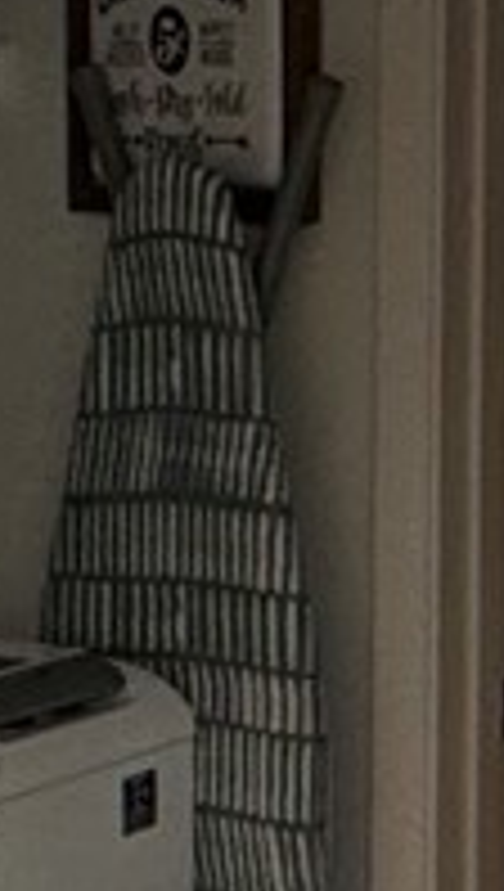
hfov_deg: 8.4
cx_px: 1480
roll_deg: -0.7
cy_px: -58
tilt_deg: +0.1
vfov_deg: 16.9
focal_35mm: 123
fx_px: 2910
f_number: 2.2
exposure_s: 1/120
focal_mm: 2.22
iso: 200
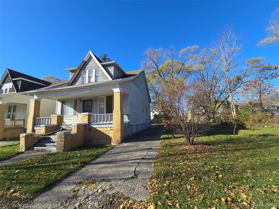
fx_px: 105
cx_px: 140
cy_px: 104
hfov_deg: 106.2
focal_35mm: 13
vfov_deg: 89.9
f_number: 2.2
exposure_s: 1/1429
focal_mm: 2.2
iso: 50
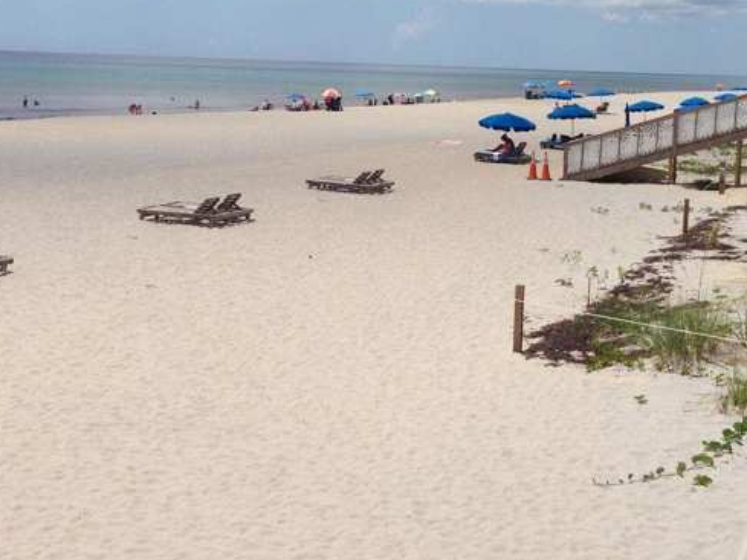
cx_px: 478
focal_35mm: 54
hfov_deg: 35.3
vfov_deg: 26.7
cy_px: 148
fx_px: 1166
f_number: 2.4
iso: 50
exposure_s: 1/3623
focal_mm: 4.12
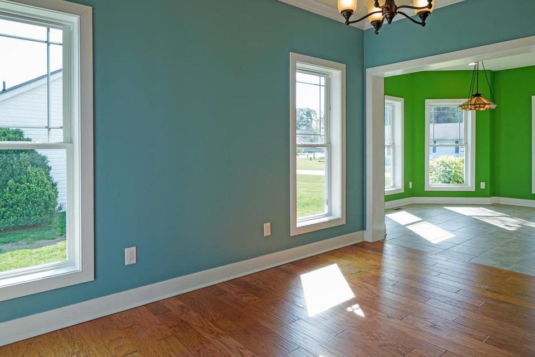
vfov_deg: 52.9
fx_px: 357
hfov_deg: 73.7
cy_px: 149
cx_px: 278
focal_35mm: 24
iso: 100
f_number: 5.6
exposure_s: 1/60
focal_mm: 16
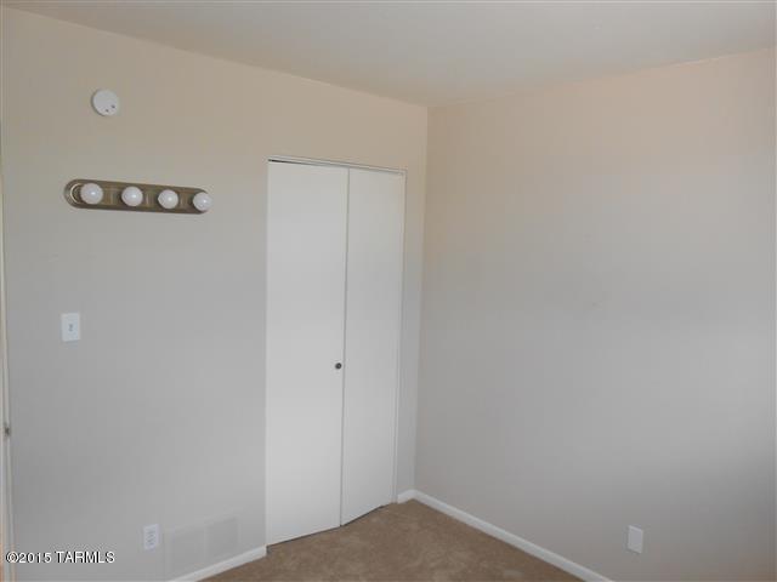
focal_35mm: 26
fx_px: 584
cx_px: 388
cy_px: 291
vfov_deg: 53.1
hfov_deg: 67.3
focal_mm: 4.6
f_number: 3.5
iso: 200
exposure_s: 1/30
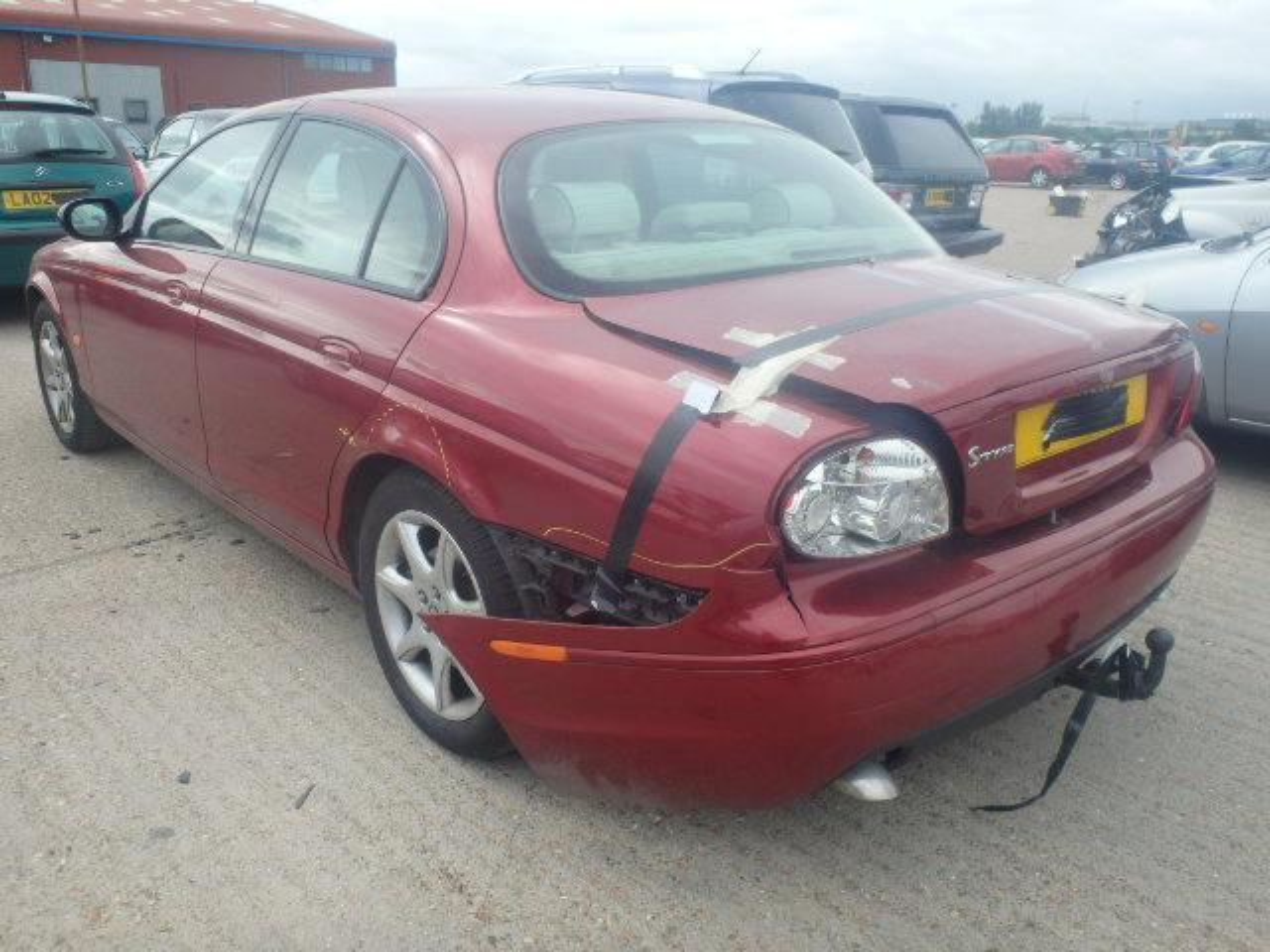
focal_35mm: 28
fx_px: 1027
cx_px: 635
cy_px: 476
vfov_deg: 49.7
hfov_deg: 63.4
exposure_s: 1/320
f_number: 3.9
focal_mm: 5
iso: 125
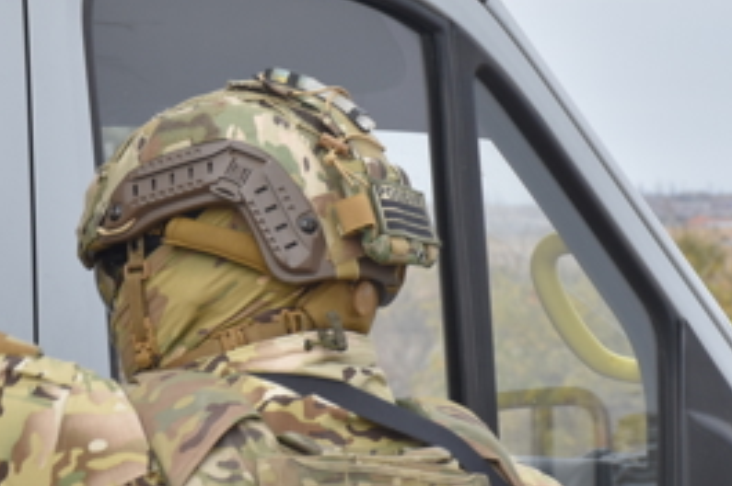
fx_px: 5179
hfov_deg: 8.0
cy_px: 340
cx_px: -285
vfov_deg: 5.4
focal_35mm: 255
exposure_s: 1/250
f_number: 8
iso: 200
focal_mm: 60
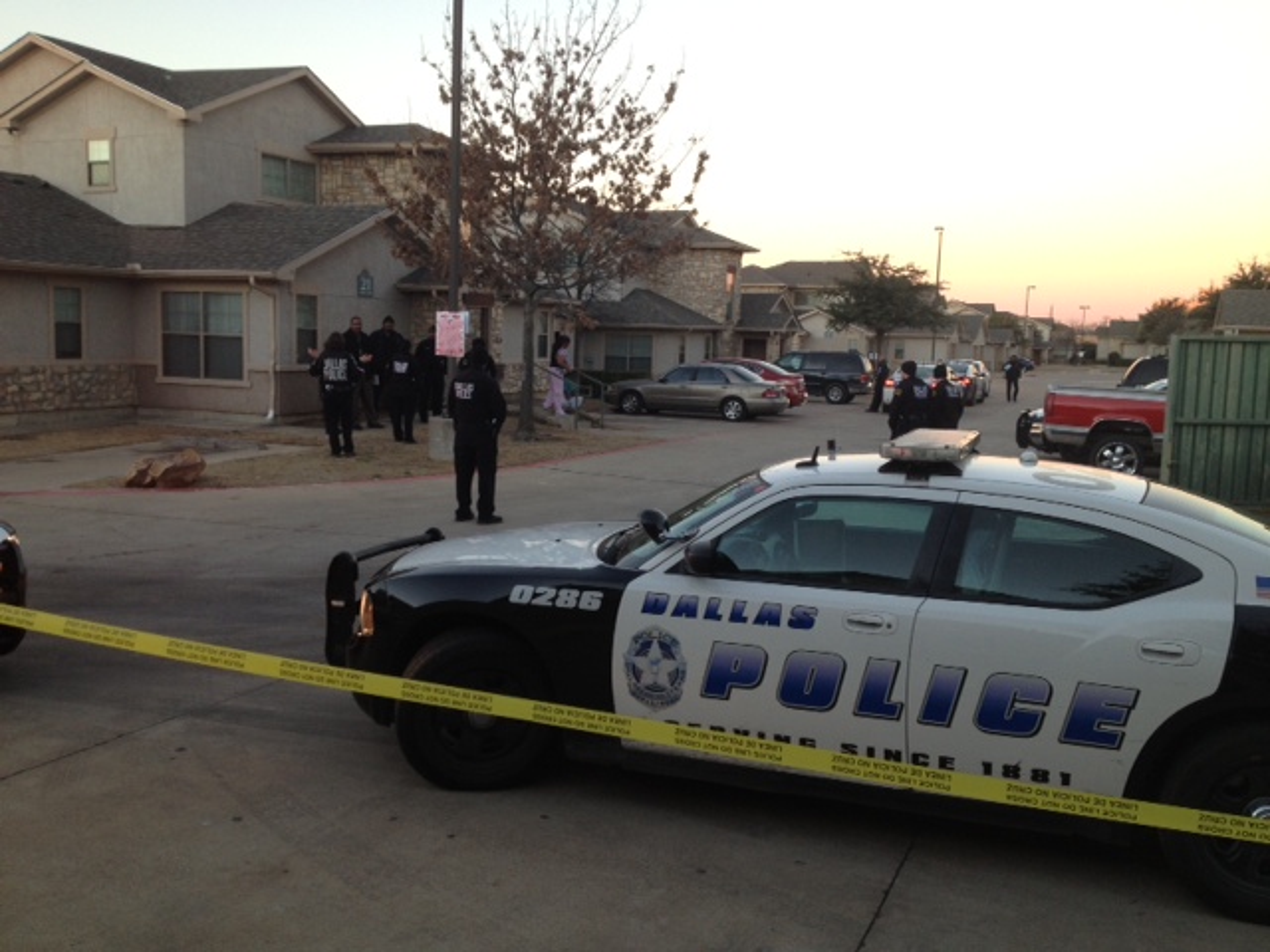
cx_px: 635
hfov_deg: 52.6
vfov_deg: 40.7
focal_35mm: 35
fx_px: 1284
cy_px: 476
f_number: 2.4
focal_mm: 4.28
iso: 50
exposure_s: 1/60
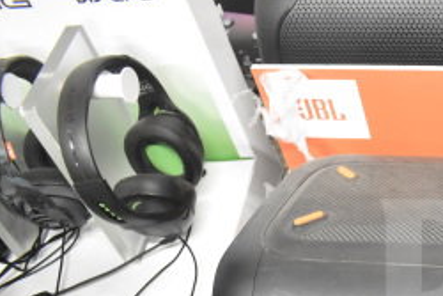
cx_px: 537
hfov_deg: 26.9
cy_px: 339
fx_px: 813
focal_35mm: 66
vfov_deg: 19.6
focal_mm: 18
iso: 4500
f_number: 3.5
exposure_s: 1/30
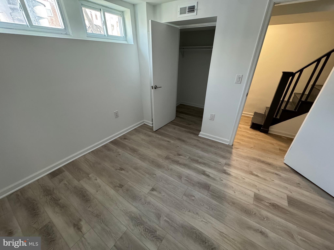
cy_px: 125
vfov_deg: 85.7
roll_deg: -0.8
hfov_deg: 102.1
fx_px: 135
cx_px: 167
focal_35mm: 14
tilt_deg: -26.9
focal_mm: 2.22
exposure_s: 1/64
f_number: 2.2
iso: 320
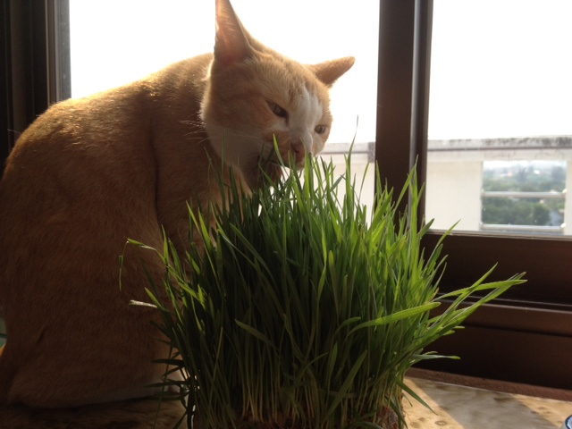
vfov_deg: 40.7
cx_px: 286
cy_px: 214
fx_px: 578
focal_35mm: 35
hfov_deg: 52.6
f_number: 2.4
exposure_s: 1/493
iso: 64
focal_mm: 4.28
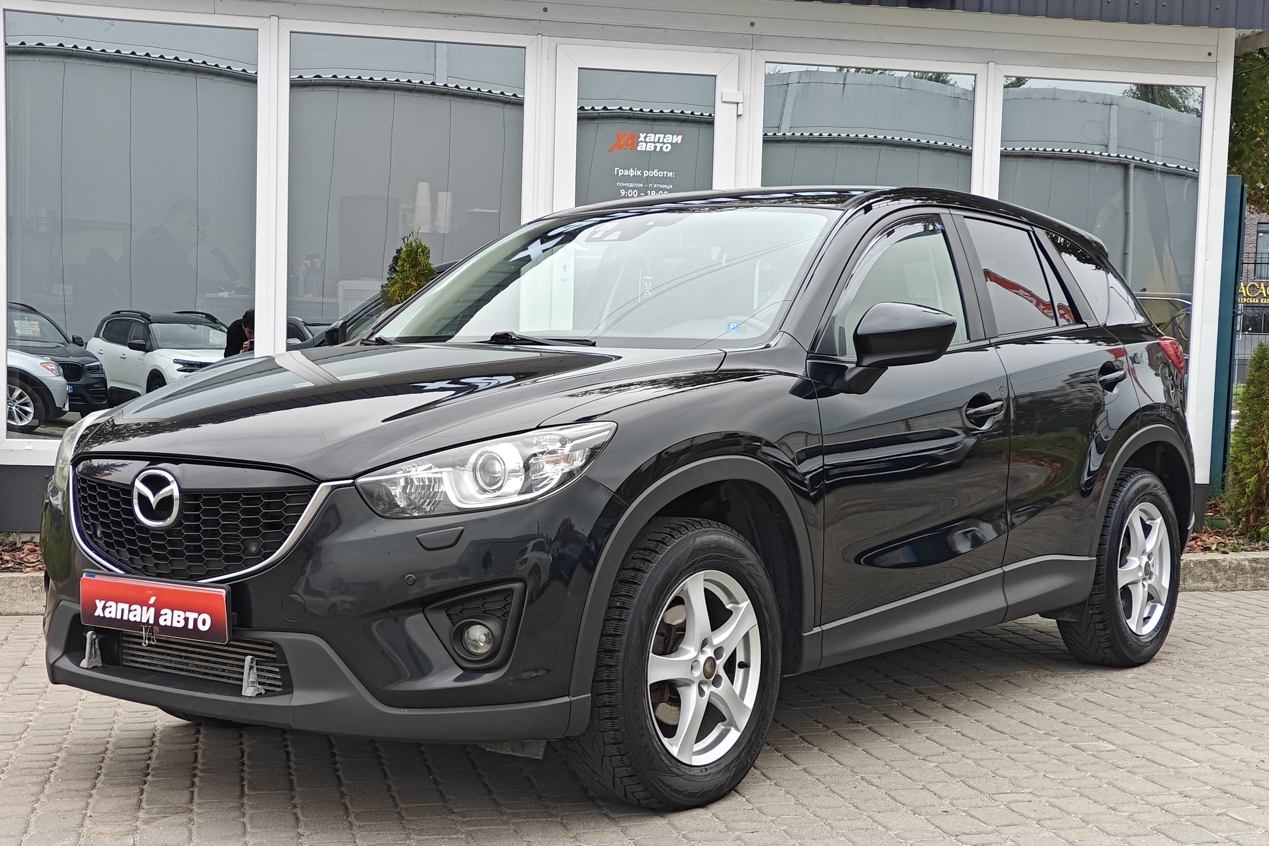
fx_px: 1727
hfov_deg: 40.3
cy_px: 475
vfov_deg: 27.5
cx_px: 636
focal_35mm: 49
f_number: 2
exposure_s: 1/262
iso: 50
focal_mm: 7.08
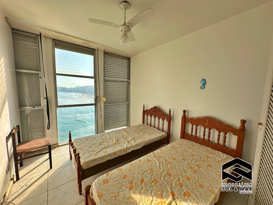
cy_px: 102
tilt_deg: -6.0
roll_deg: -1.6
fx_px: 110
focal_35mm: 14
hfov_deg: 102.1
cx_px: 136
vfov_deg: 85.7
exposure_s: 1/774
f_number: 2.2
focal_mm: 2.22
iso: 40
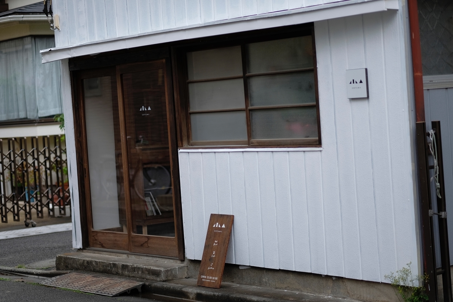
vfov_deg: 16.3
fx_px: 1057
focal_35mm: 84
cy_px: 151
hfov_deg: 24.2
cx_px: 226
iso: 200
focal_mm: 56
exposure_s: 1/600
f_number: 1.2
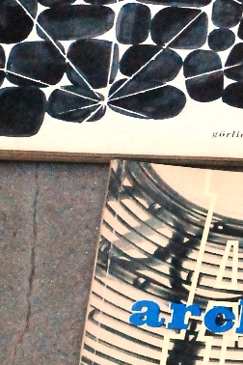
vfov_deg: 5.4
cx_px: 396
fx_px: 3898
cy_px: 283
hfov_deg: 3.6
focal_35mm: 385
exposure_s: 1/80
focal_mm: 50
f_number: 8
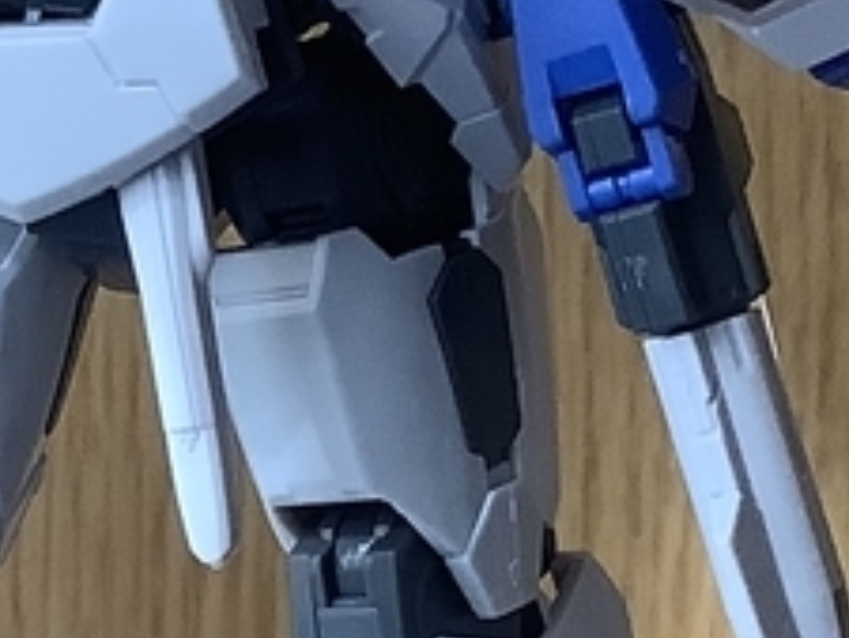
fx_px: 4049
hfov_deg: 11.9
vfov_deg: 9.0
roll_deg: -0.9
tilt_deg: -14.5
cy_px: 306
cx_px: 72
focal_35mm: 165
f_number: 2.4
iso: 100
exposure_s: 1/50
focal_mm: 3.3
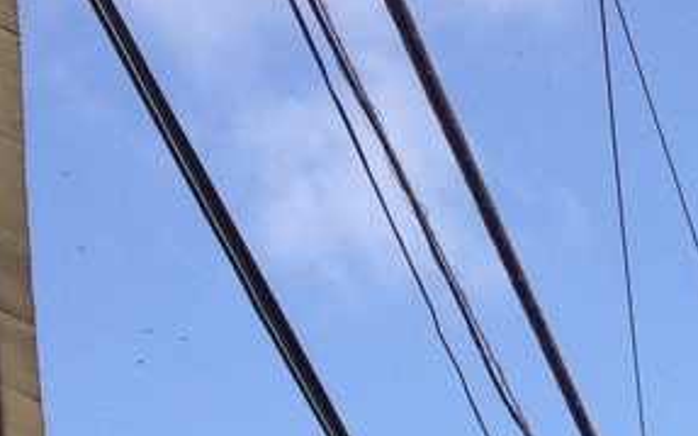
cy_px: 1376
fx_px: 3935
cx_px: 1068
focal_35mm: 207
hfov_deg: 9.8
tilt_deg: +0.9
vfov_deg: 5.8
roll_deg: +0.8
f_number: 2.4
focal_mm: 4.28
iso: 50
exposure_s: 1/1126
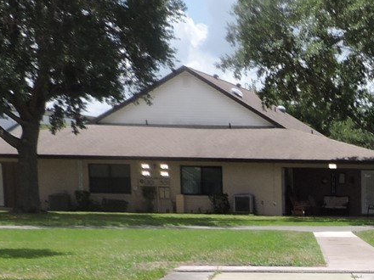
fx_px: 1297
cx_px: 534
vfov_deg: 11.6
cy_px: 479
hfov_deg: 15.4
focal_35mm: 120
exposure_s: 1/1000
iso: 100
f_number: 3.2
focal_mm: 5.9
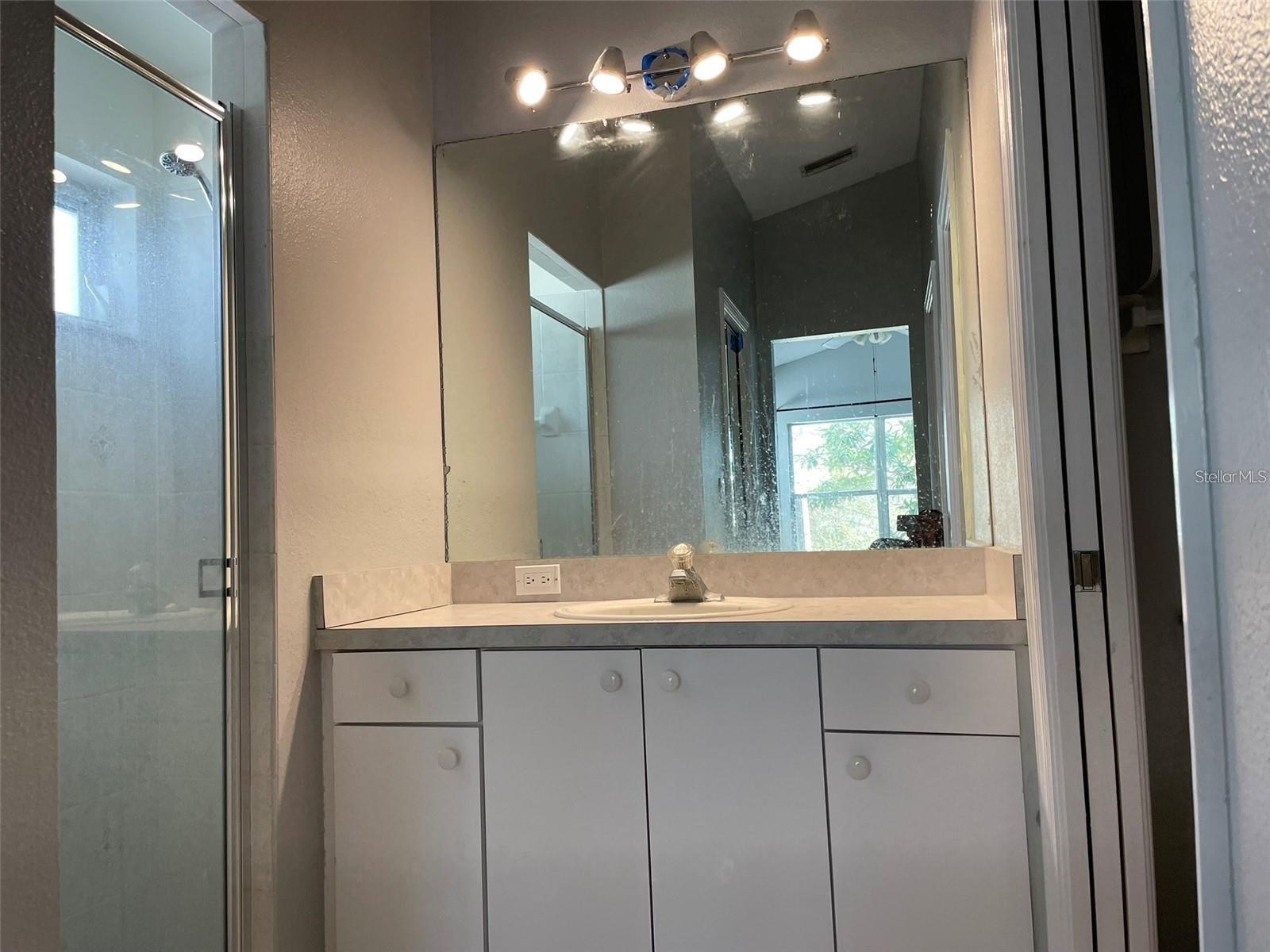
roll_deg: +2.4
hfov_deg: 67.3
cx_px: 635
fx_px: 954
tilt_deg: +5.8
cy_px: 476
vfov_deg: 53.1
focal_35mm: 26
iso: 80
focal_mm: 4.2
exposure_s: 1/120
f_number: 1.6
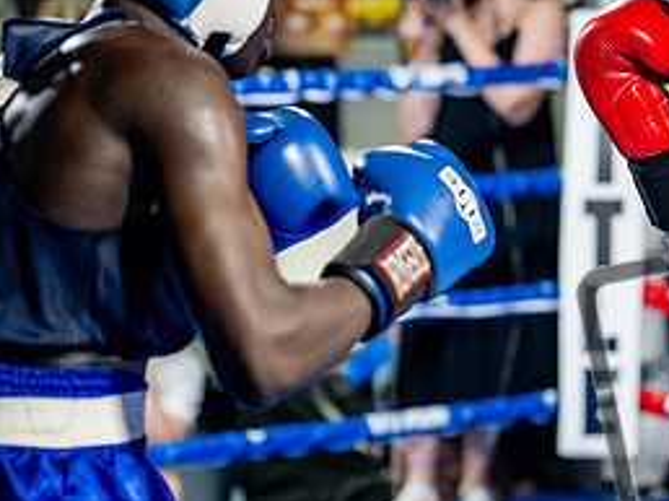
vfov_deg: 10.2
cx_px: 583
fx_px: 2800
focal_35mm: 145
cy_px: 313
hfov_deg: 13.5
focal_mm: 67
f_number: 2
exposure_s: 1/800
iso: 4000
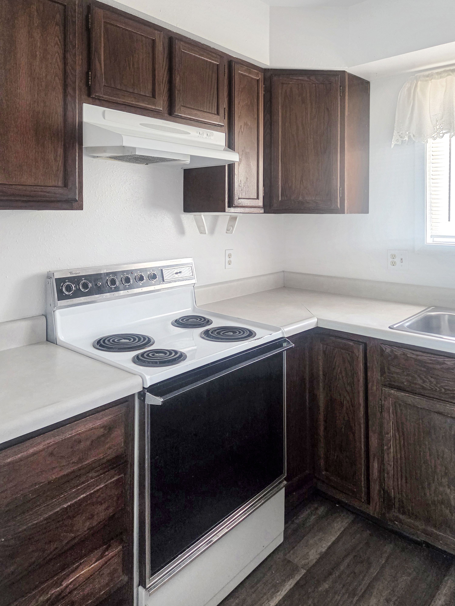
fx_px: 403
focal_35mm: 23
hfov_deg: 58.9
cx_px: 228
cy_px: 303
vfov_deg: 73.9
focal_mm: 5.4
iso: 640
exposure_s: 1/120
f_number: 1.8
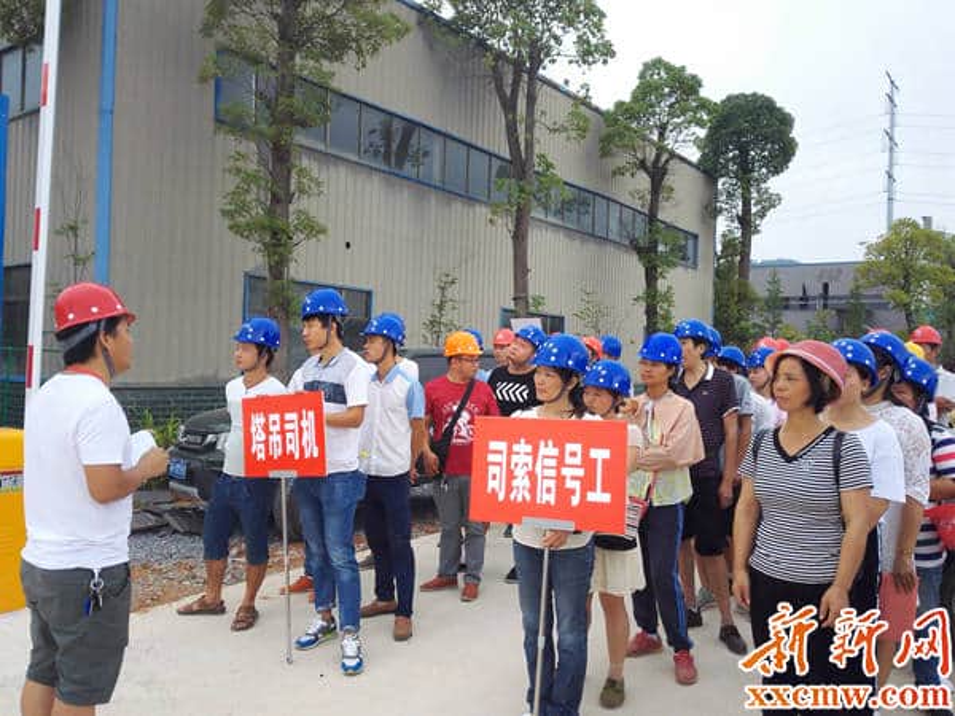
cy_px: 358
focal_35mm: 29
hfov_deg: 61.7
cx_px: 478
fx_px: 800
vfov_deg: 48.2
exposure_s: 1/279
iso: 100
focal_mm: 3.8
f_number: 2
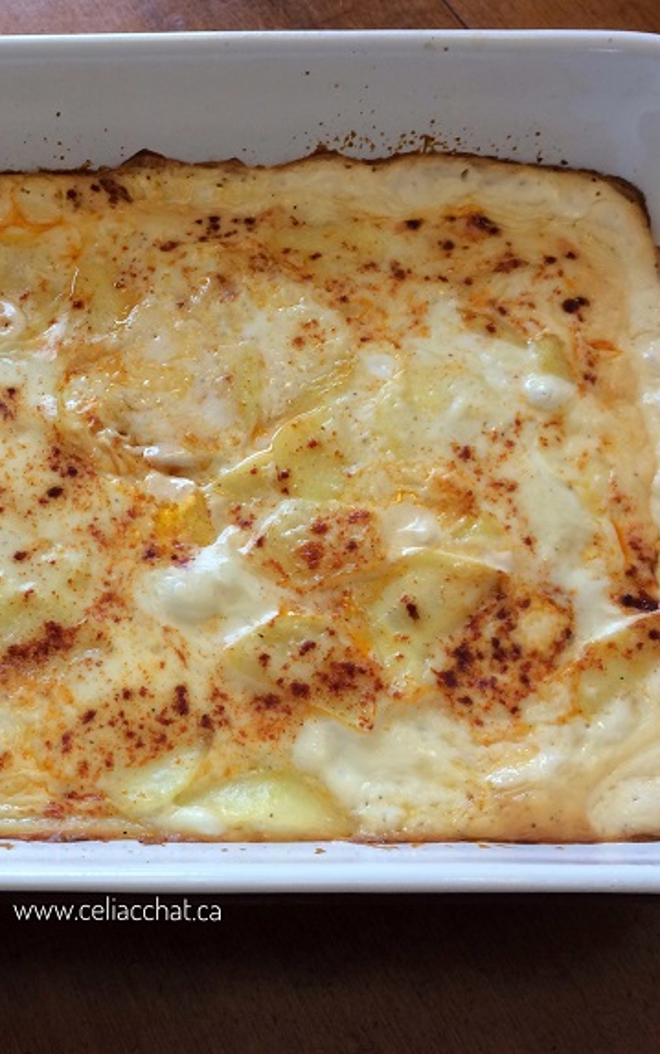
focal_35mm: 42
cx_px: 124
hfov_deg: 29.8
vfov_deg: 47.2
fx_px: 1208
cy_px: 521
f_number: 2.2
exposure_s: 1/30
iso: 32
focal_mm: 4.15
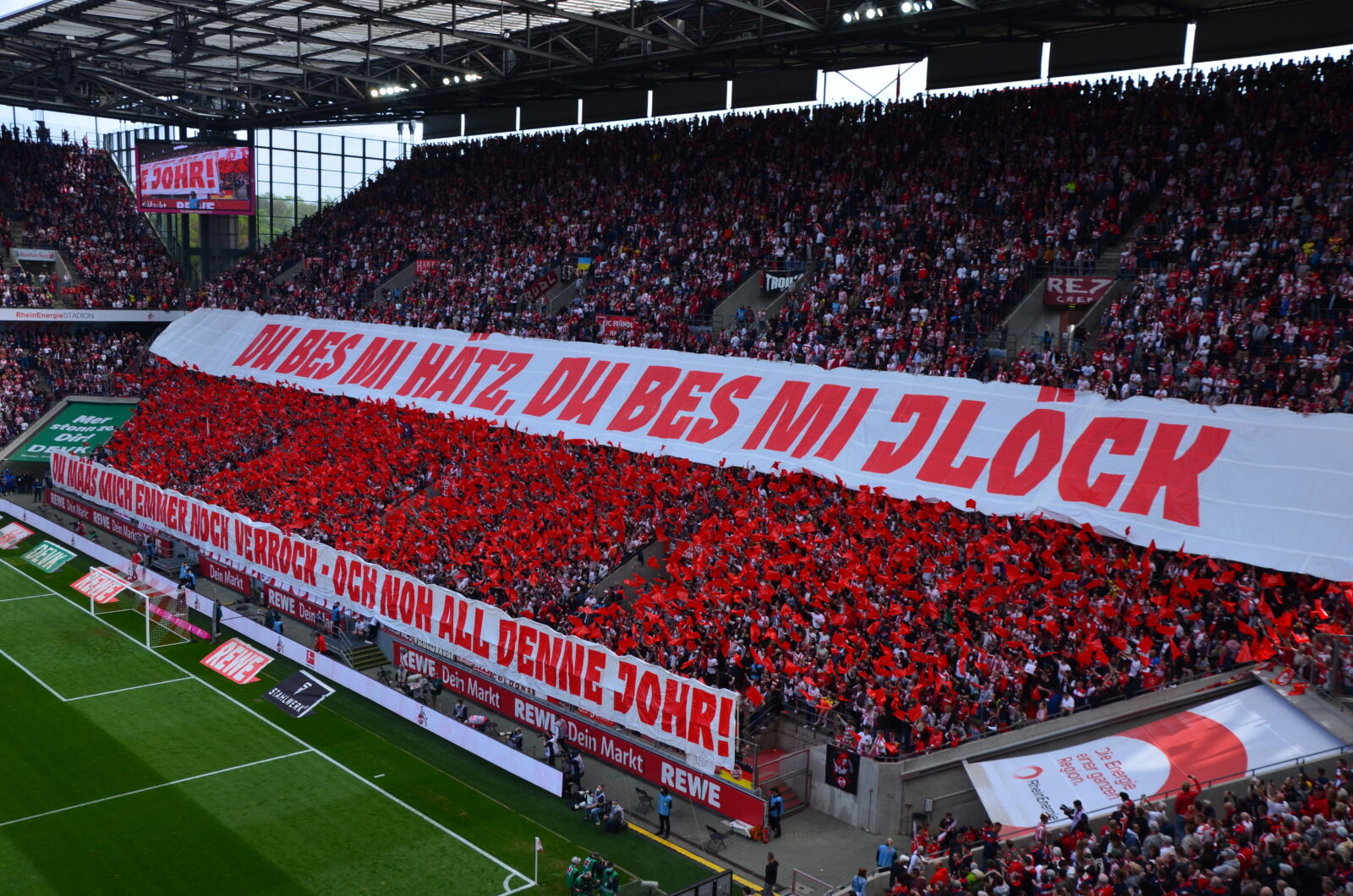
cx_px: 676
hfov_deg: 57.3
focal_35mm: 33
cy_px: 448
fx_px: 1238
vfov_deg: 39.8
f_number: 8
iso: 200
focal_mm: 22
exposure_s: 1/250
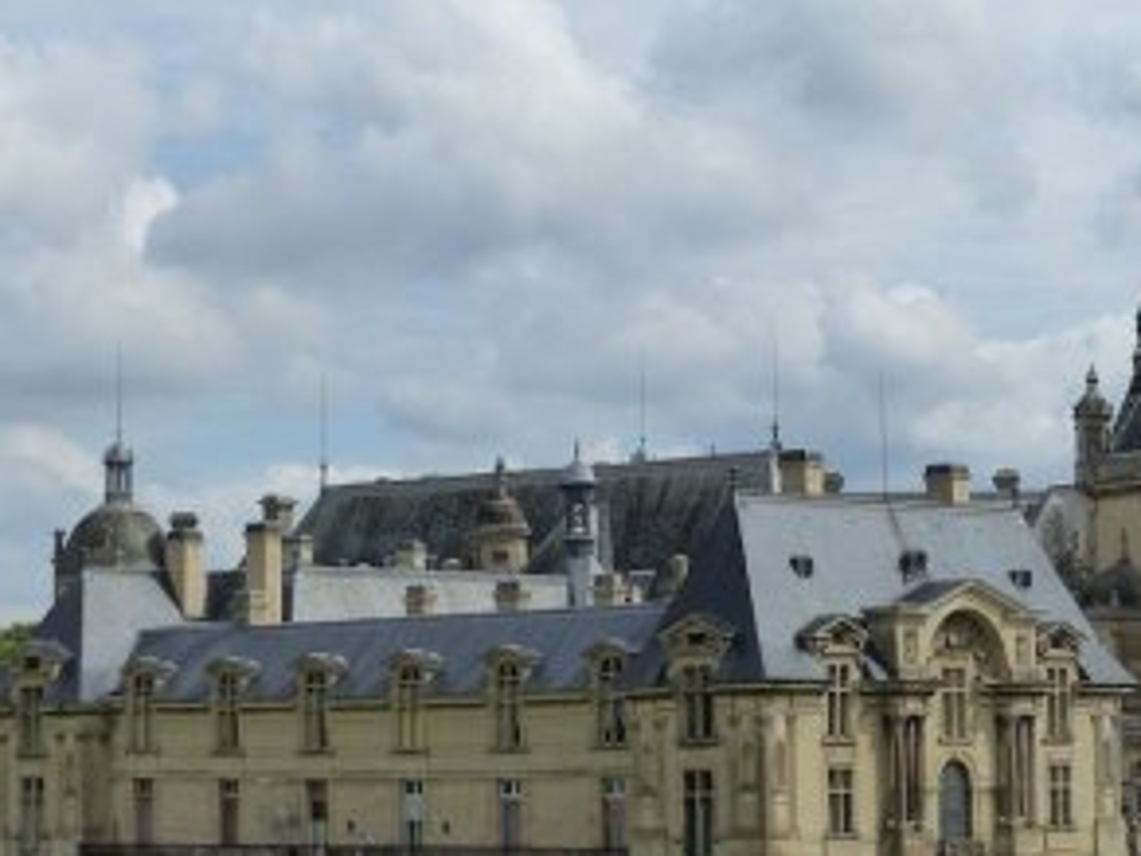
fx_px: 3791
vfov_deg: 12.9
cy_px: 418
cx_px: 688
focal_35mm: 115
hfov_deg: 17.1
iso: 160
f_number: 4
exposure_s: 1/1600
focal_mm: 11.9
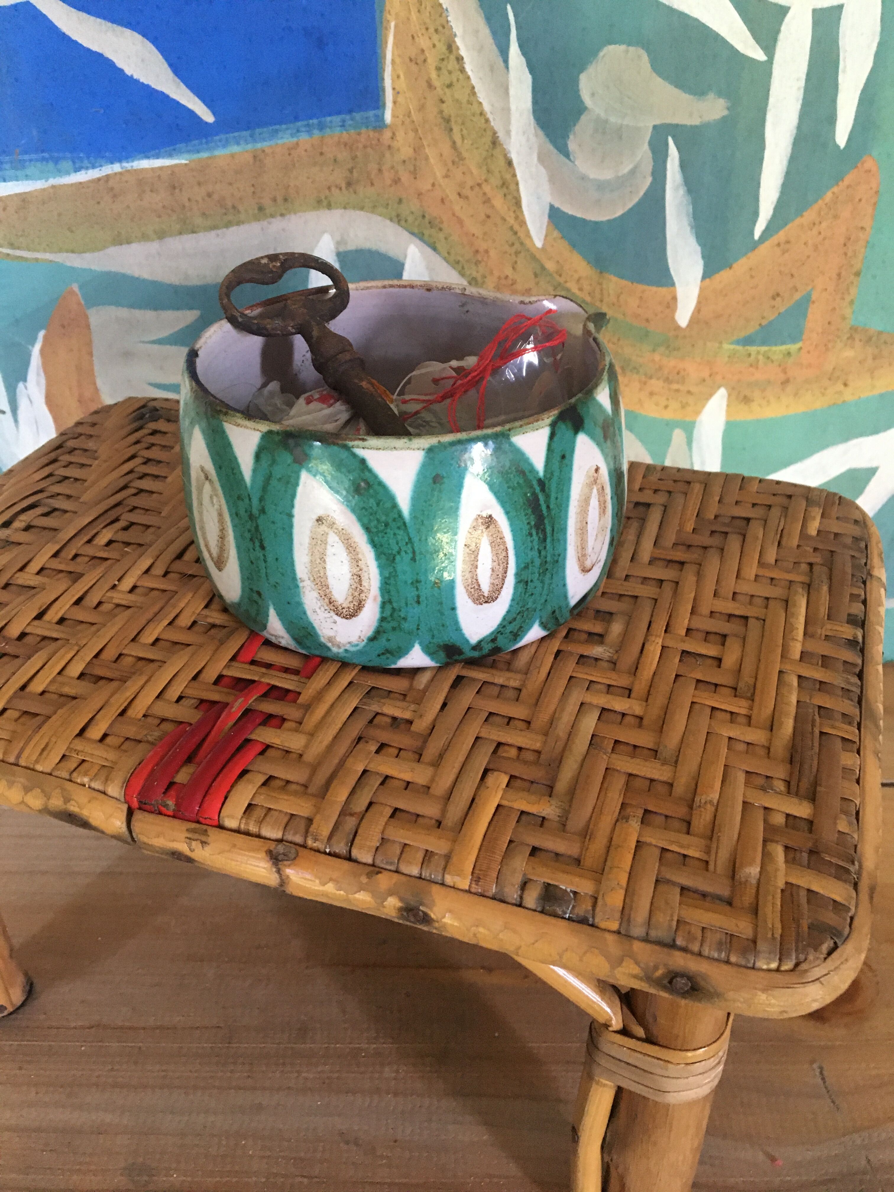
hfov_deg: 48.2
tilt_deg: -33.7
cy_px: 596
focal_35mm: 29
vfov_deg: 61.7
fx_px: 999
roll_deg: +1.6
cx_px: 447
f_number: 2.2
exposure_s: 1/17
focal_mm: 4.15
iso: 200
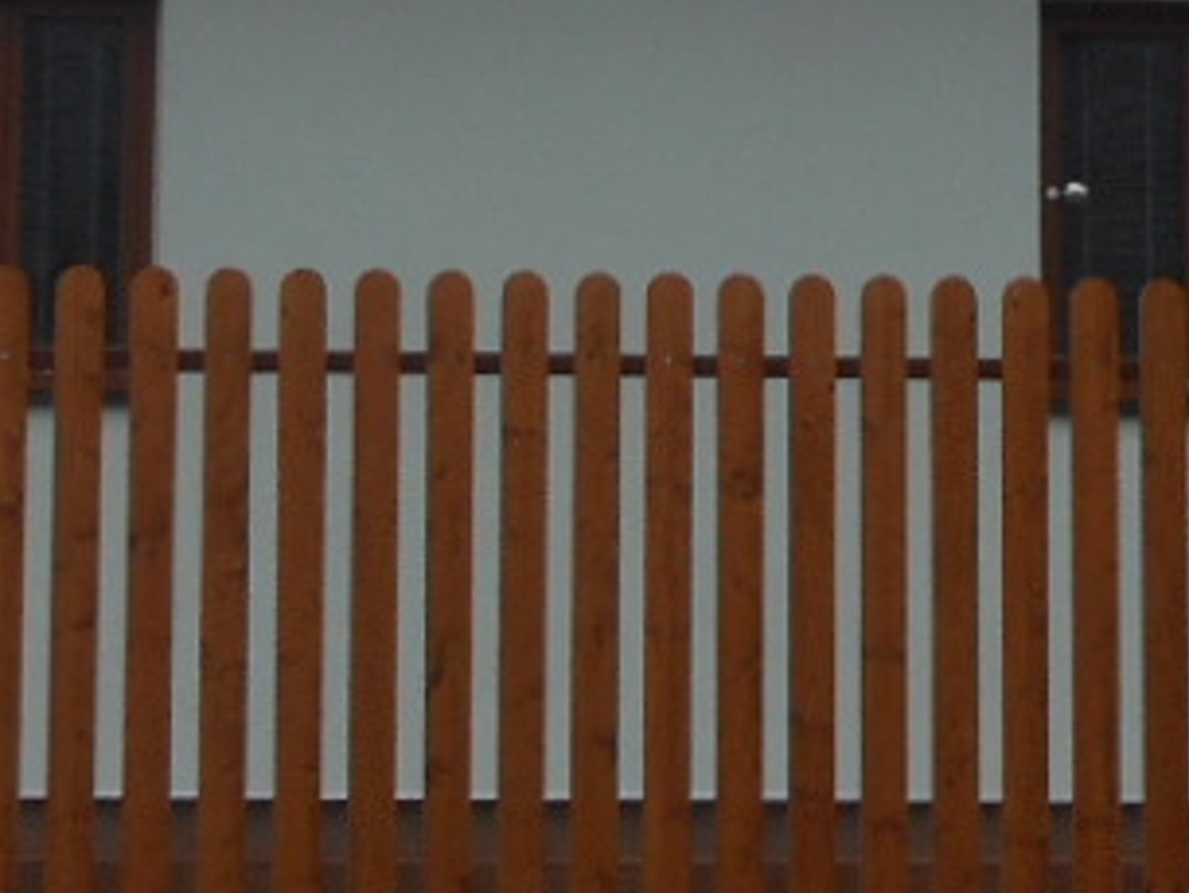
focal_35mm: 231
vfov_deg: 6.3
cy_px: -671
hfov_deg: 8.6
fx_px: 7938
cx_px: 772
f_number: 4.7
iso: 80
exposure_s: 1/80
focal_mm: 7.9
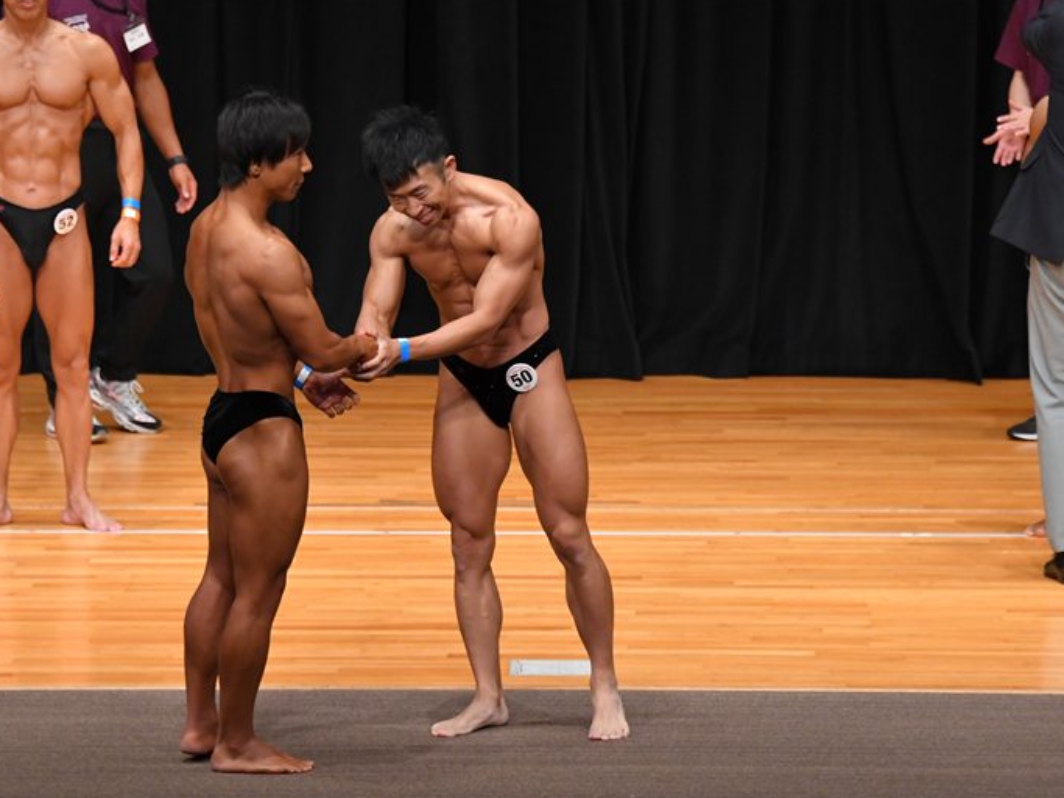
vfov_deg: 5.3
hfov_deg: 7.1
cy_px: 397
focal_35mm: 278
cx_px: 484
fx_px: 8543
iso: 4000
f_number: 5.6
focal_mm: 170
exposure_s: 1/400
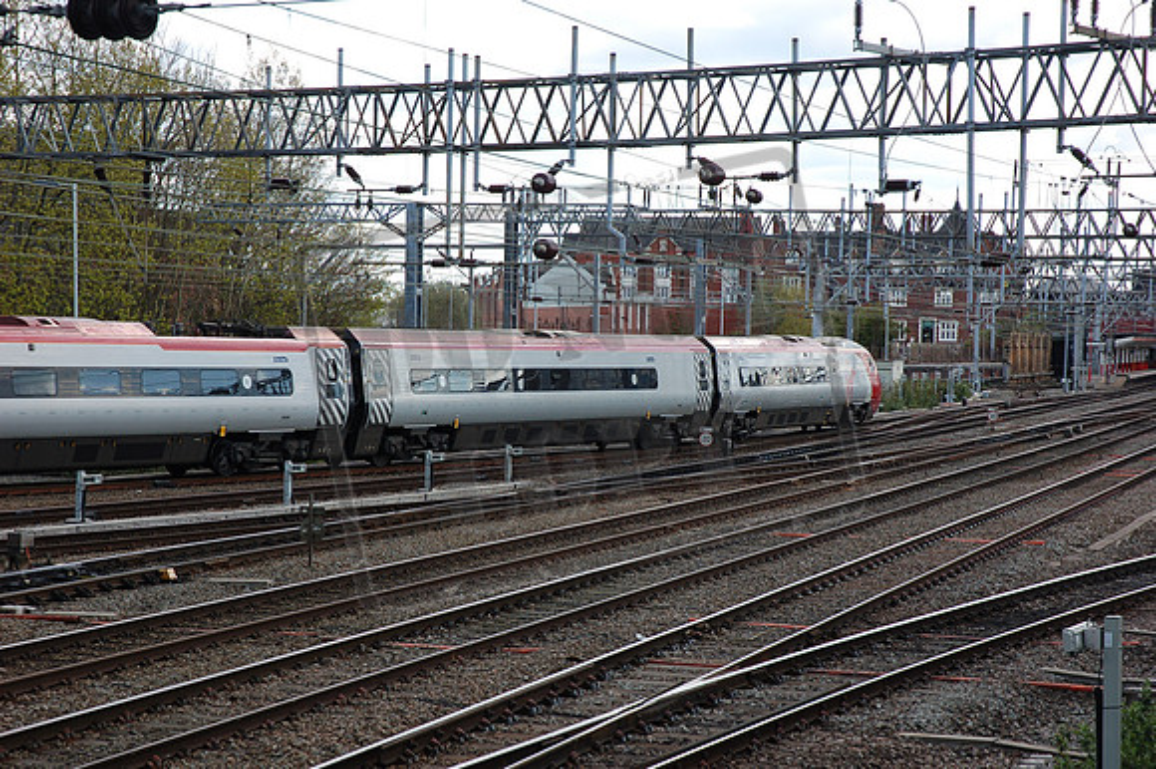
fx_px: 2648
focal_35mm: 82
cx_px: 578
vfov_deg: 16.5
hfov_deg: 24.6
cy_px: 384
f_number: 7.1
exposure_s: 1/200
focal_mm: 55
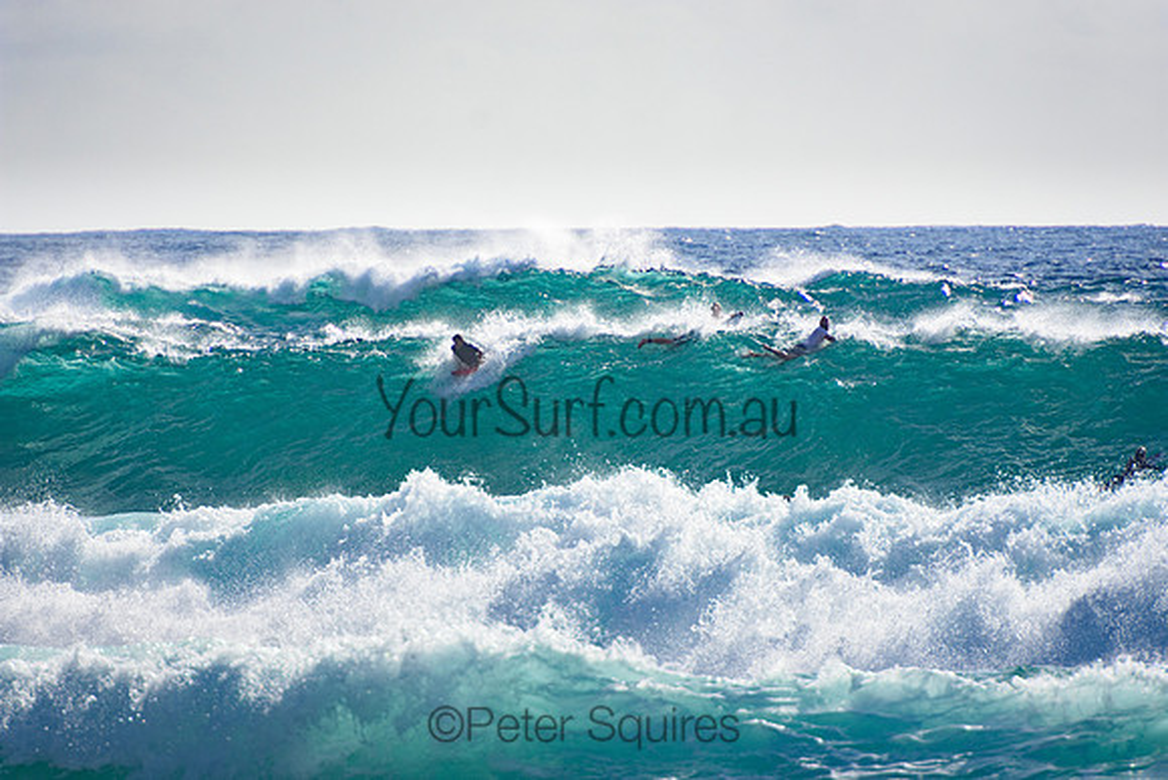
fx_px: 19470
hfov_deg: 3.4
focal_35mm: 600
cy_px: 390
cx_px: 584
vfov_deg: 2.3
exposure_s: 1/2000
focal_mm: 400
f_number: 5.6
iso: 250
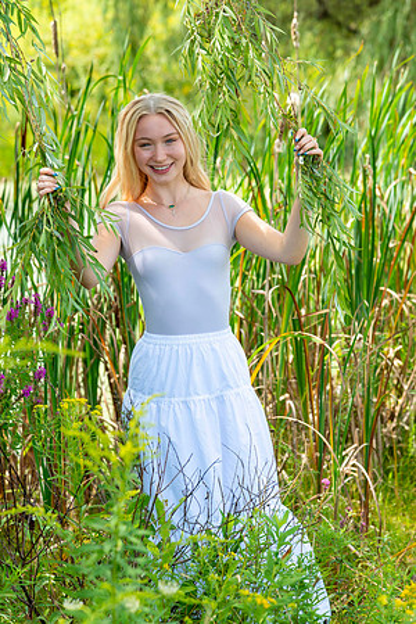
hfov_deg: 11.4
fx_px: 2080
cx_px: 208
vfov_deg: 17.1
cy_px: 312
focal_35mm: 120
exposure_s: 1/320
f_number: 6.3
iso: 160
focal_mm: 120
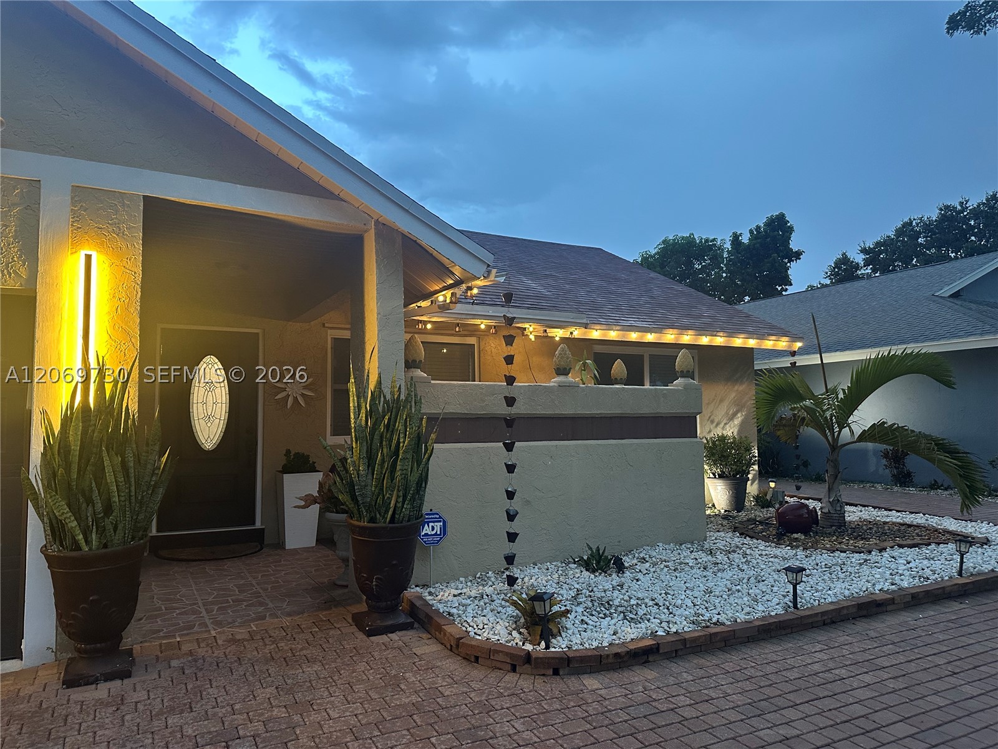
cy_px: 374
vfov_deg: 56.8
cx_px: 499
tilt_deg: +5.4
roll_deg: +0.6
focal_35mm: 24
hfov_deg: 71.6
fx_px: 692
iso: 320
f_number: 1.78
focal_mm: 6.86
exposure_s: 1/60
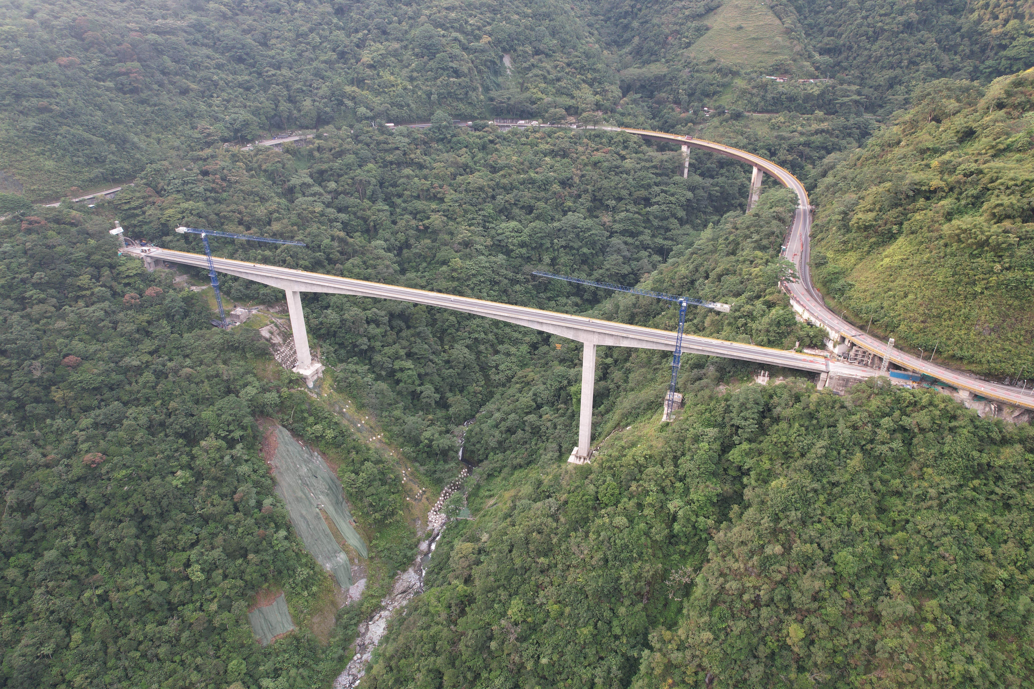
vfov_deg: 57.2
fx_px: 632
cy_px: 344
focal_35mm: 22
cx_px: 517
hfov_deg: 78.6
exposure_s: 1/40
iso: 100
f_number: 2.8
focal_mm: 8.38
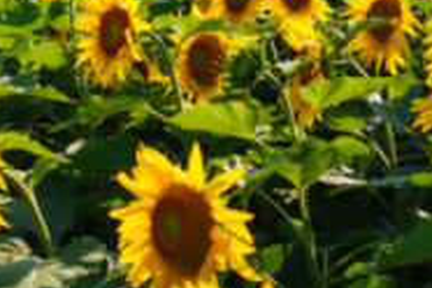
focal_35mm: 131
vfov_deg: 10.4
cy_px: 22
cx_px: -237
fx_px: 1572
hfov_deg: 14.5
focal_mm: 35
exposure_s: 1/2000
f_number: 3.2
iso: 100
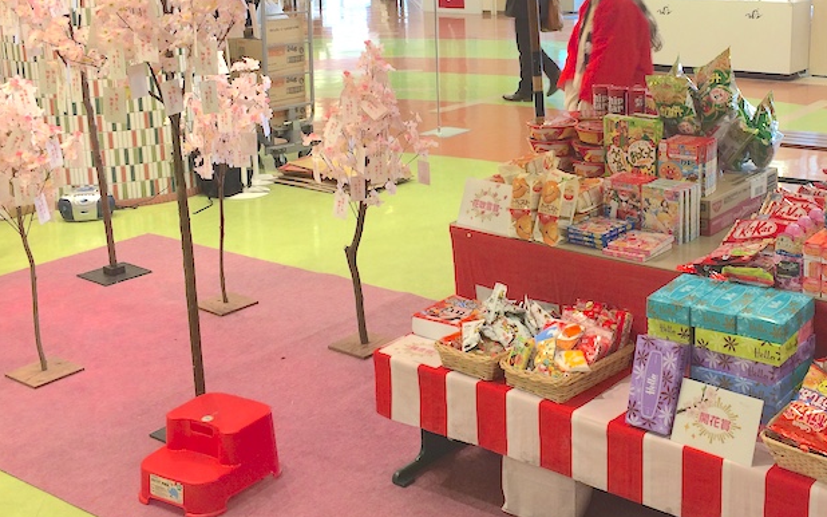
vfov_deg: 27.2
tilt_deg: -12.8
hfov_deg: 42.2
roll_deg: +0.5
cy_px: 153
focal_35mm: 47
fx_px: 1059
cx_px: 541
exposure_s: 1/60
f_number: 2.2
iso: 50
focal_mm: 4.15
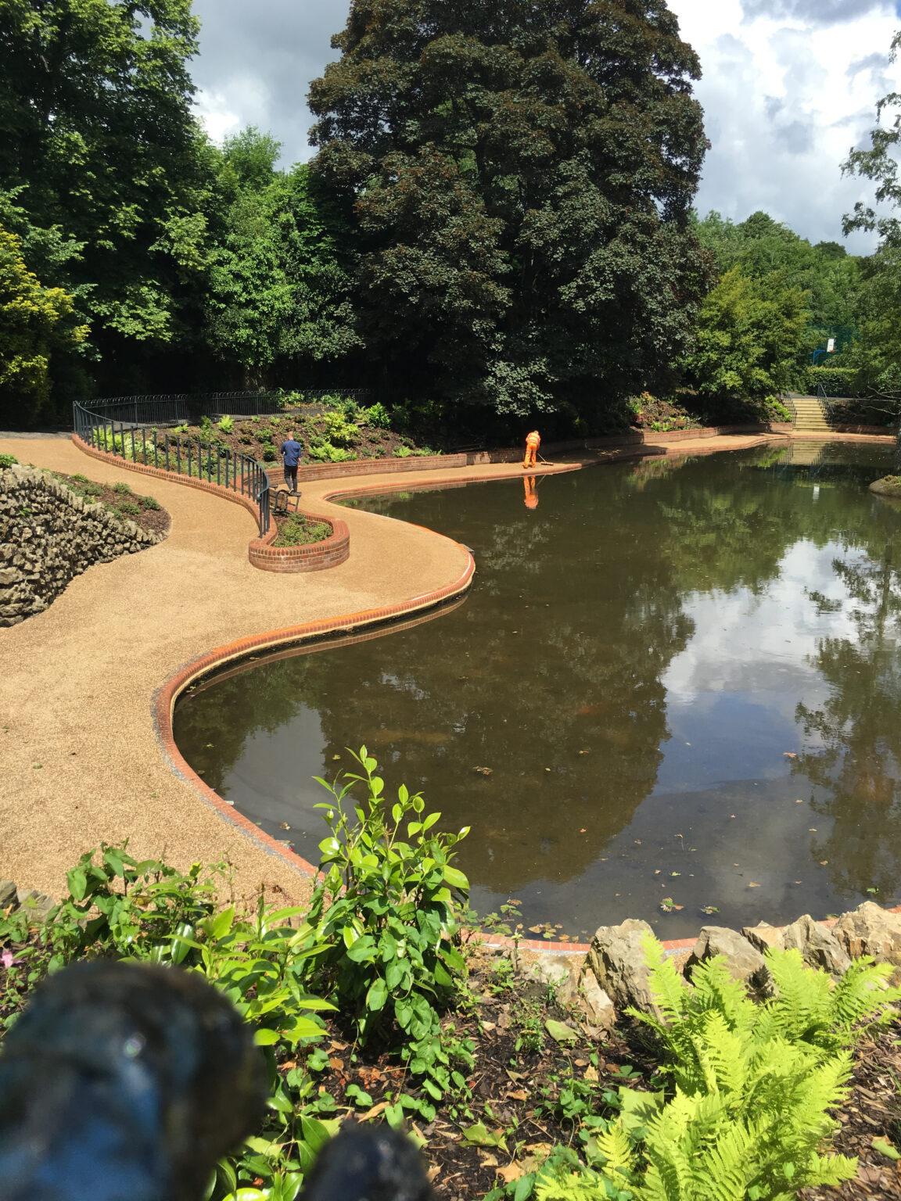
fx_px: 1006
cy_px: 600
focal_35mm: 29
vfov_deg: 61.7
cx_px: 450
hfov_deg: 48.2
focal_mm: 4.15
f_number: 2.2
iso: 25
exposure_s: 1/1261
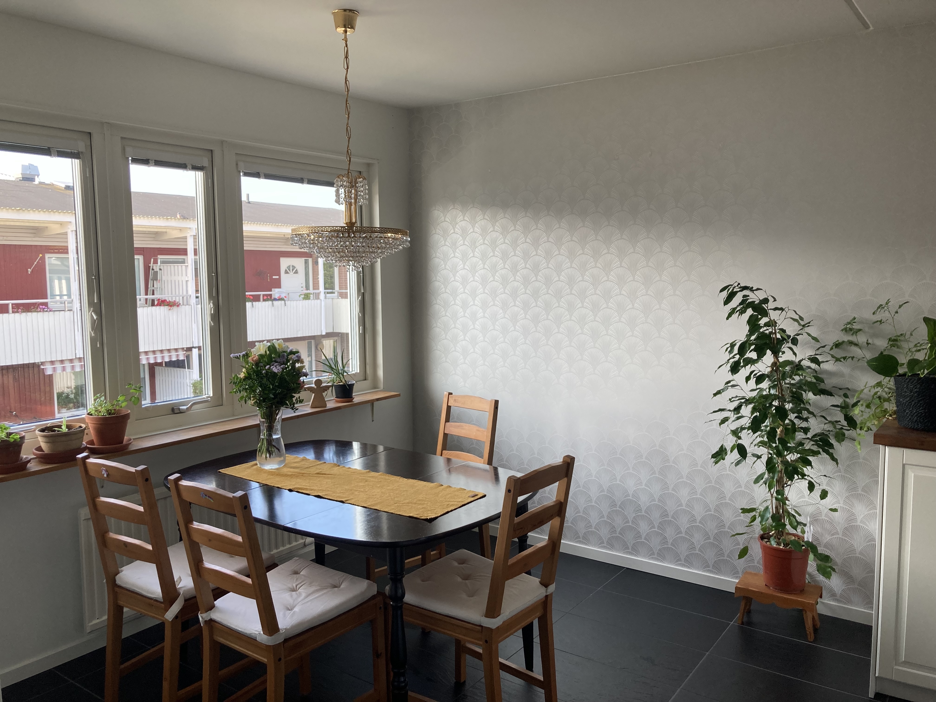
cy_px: 351
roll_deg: -0.2
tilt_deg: -5.0
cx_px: 468
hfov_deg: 63.4
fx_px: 757
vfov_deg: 49.7
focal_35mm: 28
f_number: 1.8
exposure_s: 1/121
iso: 32
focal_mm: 3.99
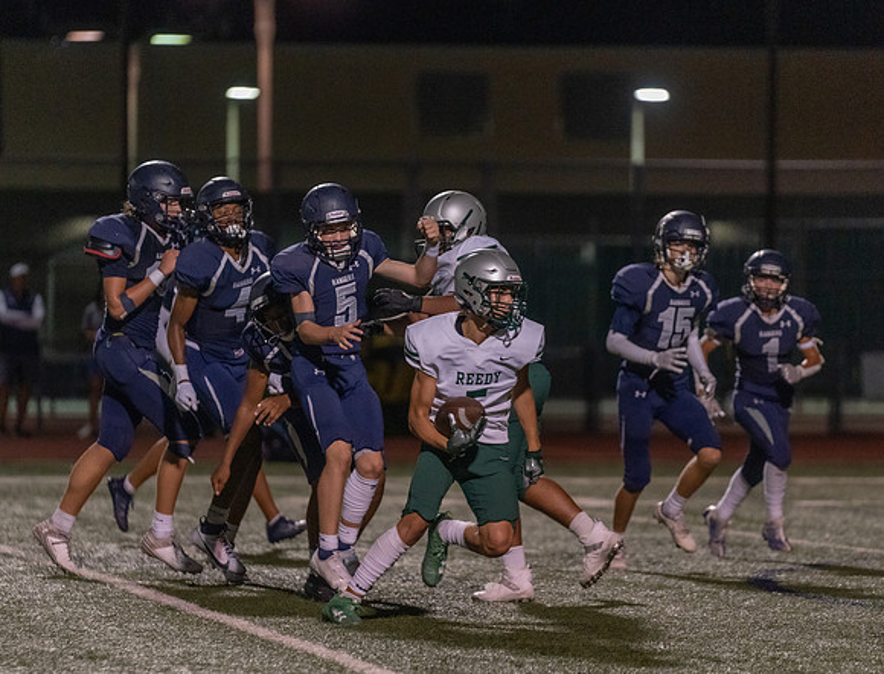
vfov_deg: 5.8
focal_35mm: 258
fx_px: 6622
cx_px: 416
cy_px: 369
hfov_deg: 7.6
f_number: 2.8
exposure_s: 1/1000
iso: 5000
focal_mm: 200
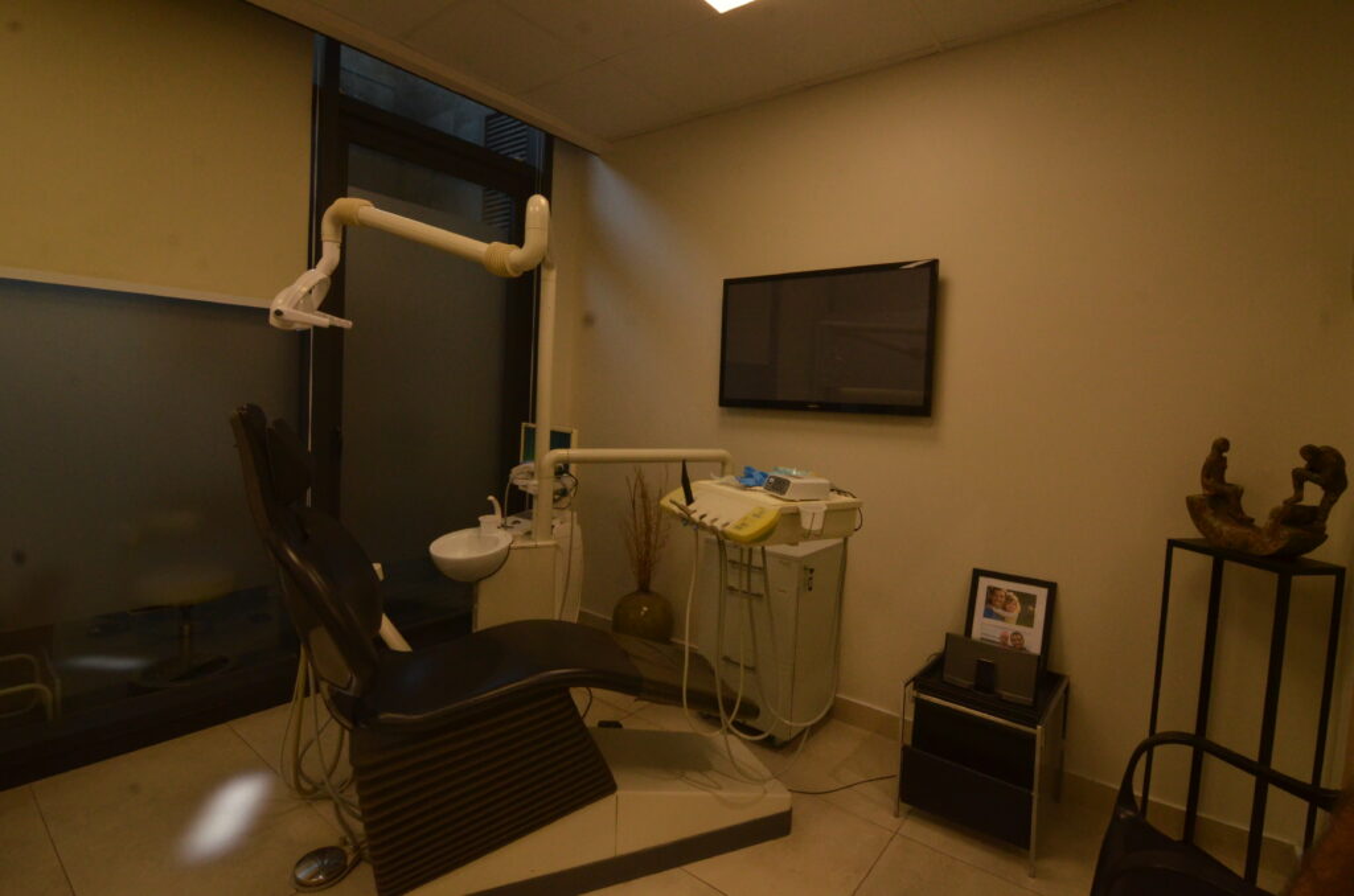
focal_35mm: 16
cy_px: 448
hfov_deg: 95.1
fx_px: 619
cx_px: 677
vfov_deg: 71.8
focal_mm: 11
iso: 1600
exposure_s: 1/125
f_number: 10
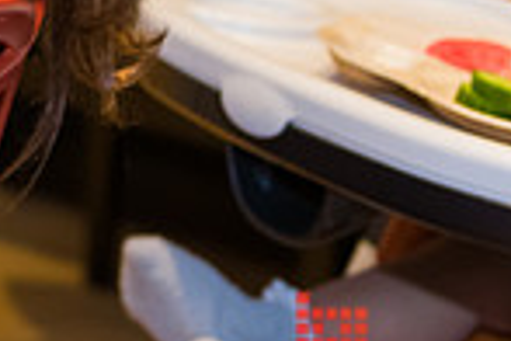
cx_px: -119
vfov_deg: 6.6
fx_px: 2867
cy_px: -306
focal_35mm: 202
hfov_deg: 10.0
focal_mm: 38
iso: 1000
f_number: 3.2
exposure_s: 1/125
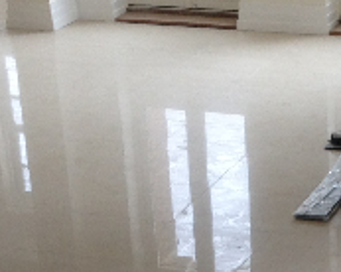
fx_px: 1593
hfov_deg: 12.1
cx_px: 307
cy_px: 406
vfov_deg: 9.5
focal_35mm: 158
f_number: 2.4
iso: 64
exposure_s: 1/60
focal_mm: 4.28
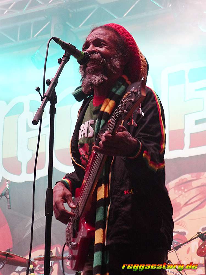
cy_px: 138
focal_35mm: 124
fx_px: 984
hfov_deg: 12.0
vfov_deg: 15.9
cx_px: 103
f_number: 2.8
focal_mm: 22.2
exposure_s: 1/10
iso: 400
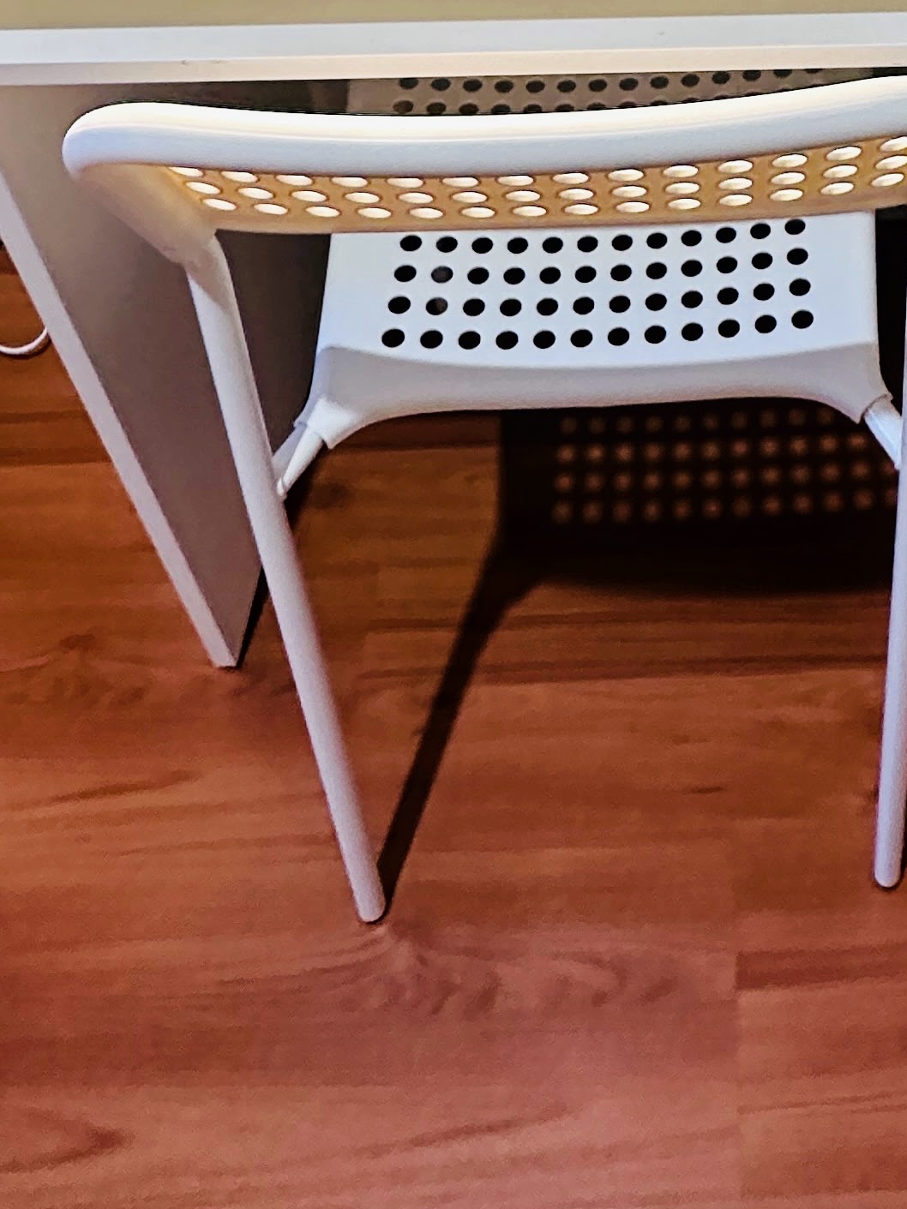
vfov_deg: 36.9
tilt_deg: -35.8
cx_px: 754
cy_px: -210
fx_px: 1398
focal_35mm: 40
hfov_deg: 34.6
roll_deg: -0.9
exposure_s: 1/50
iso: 640
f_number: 2.2
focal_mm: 2.22
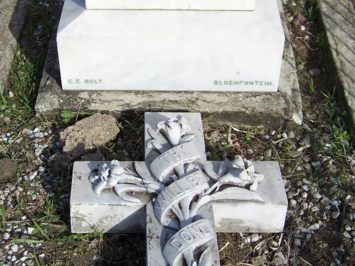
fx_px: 728
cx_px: 155
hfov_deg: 27.4
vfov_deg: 20.7
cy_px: 106
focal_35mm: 71
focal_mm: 7.6
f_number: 2.8
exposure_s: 1/1000
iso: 64
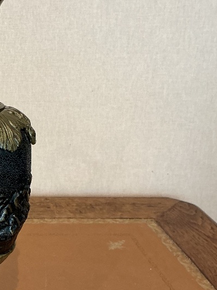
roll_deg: -1.3
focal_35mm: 66
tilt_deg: -13.2
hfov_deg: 21.1
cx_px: -26
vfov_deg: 29.3
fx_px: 552
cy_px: 110
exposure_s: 1/60
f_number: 1.8
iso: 50
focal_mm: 3
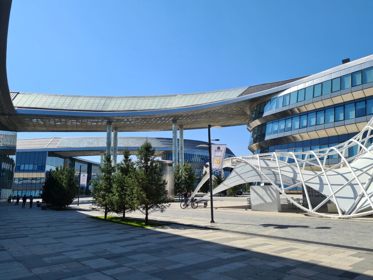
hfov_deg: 67.3
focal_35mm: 26
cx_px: 186
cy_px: 140
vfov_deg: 53.1
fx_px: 280
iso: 50
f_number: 1.8
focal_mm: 5.4
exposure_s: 1/2512
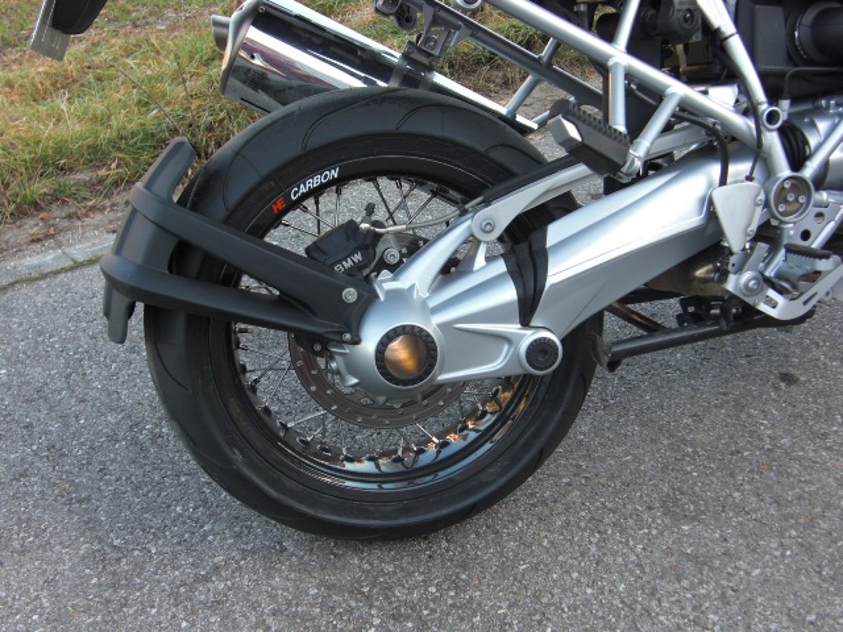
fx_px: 950
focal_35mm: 39
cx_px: 422
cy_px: 316
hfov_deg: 47.9
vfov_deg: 36.8
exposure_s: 1/80
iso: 50
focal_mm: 6.9
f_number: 3
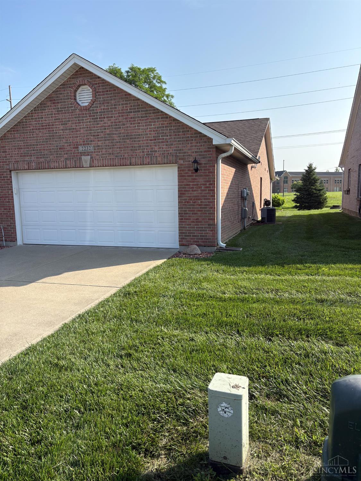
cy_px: 240
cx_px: 180
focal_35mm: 26
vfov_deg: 67.3
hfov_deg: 53.1
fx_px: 361
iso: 50
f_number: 1.6
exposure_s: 1/2639
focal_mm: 5.96
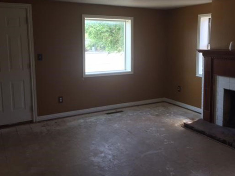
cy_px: 68
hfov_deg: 51.3
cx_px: 121
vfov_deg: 39.4
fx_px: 244
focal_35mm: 36
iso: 32
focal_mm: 4.15
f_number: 2.2
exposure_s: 1/40
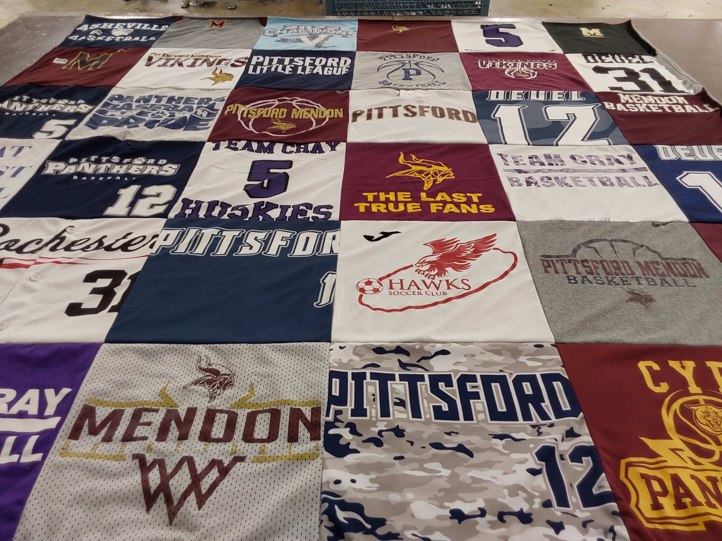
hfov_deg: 63.4
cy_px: 270
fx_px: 584
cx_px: 361
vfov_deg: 49.7
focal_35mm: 28
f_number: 1.9
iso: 64
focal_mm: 2.91
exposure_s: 1/50
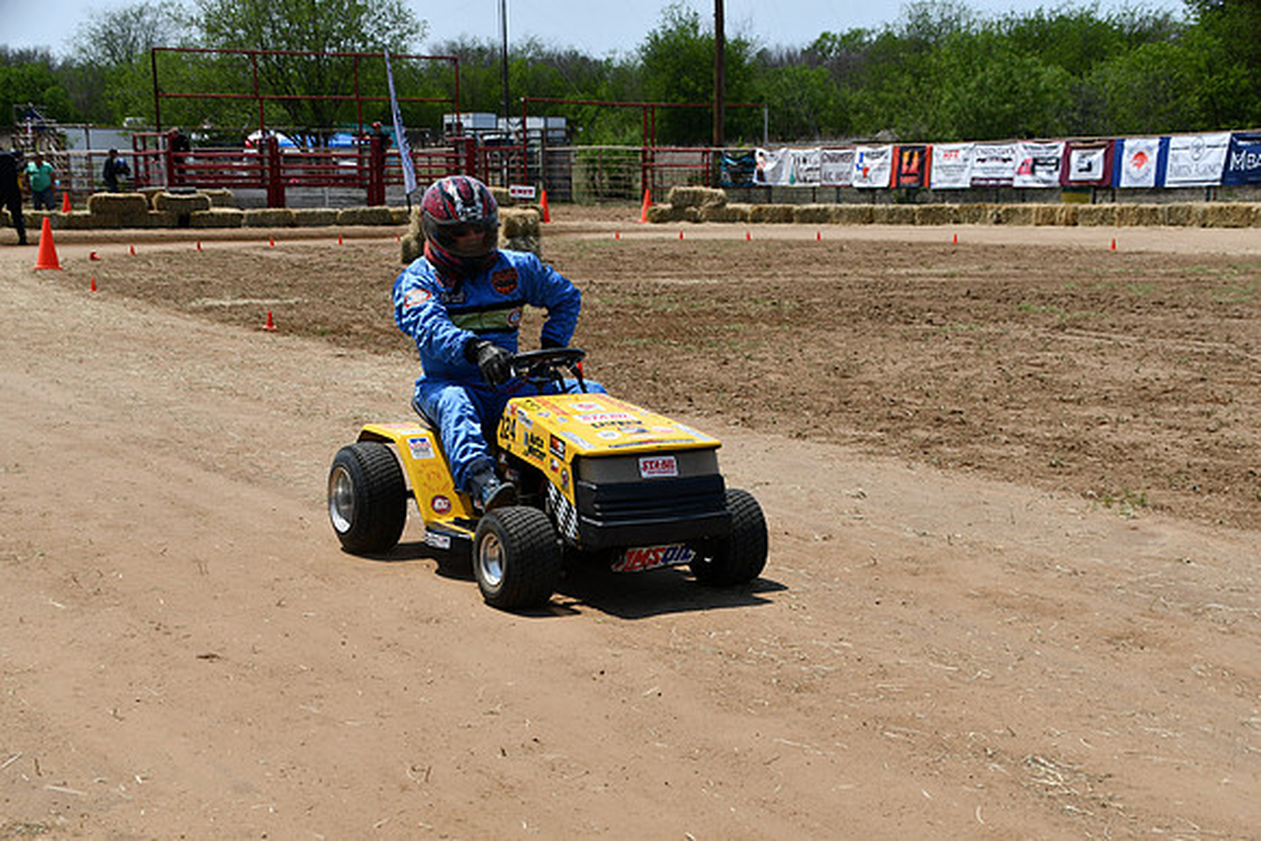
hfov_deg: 30.5
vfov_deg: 20.6
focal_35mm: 66
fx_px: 2312
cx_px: 630
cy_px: 420
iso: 100
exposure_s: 1/400
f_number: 10
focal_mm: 44
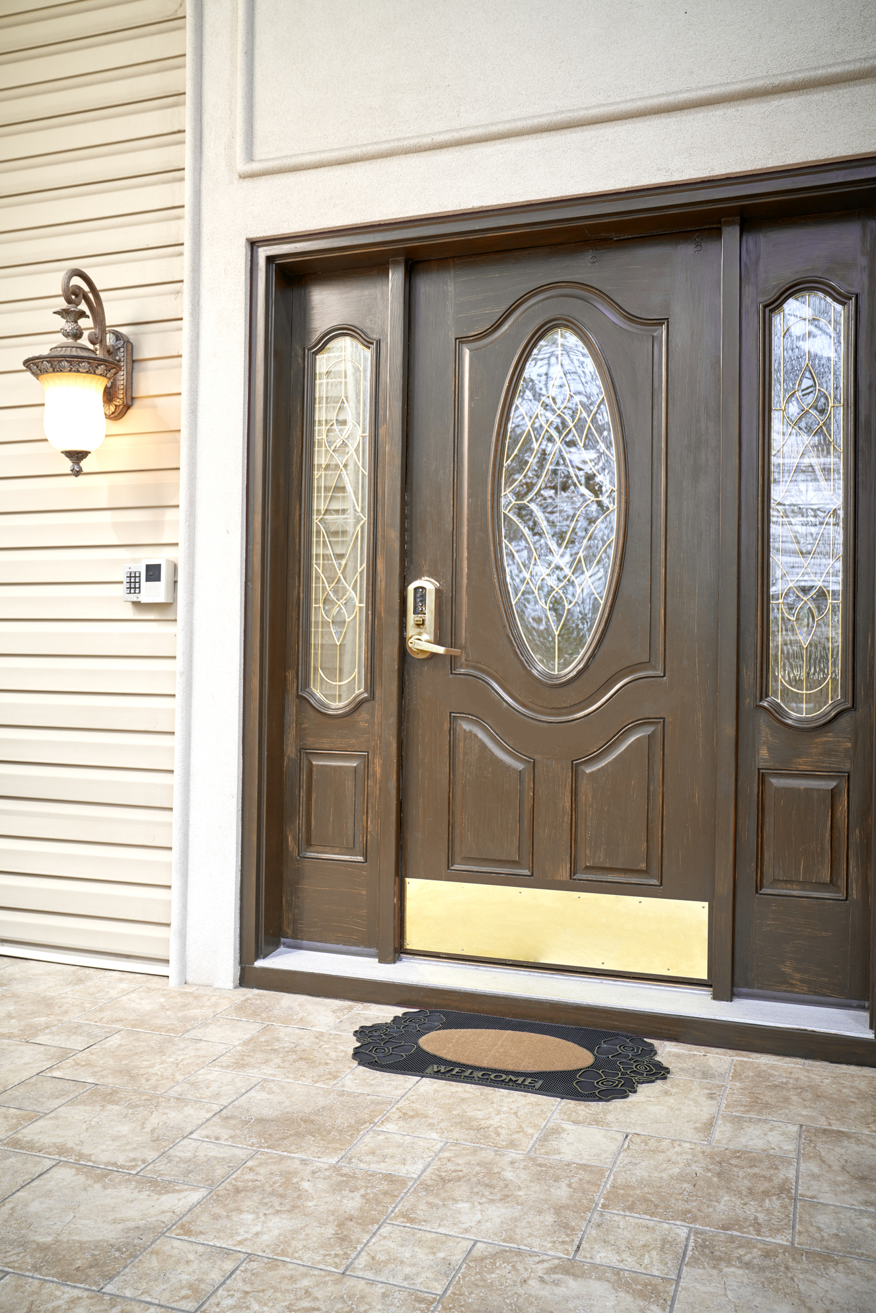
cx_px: 438
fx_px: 1131
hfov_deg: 42.3
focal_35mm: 31
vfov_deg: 60.3
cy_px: 656
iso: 125
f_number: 5.6
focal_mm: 31
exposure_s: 1/40
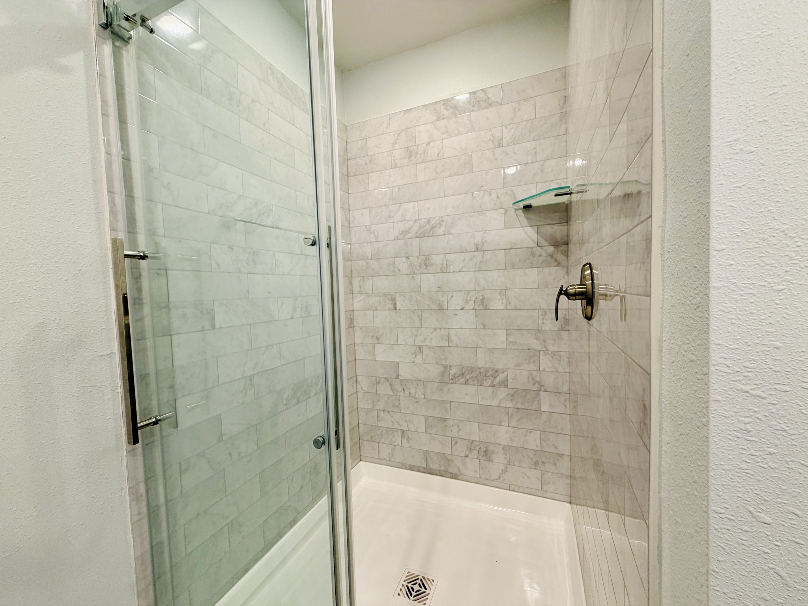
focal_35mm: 14
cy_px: 303
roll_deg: +1.2
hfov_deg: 102.1
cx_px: 404
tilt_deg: -3.4
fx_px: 327
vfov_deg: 85.7
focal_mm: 2.22
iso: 160
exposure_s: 1/60
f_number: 2.2
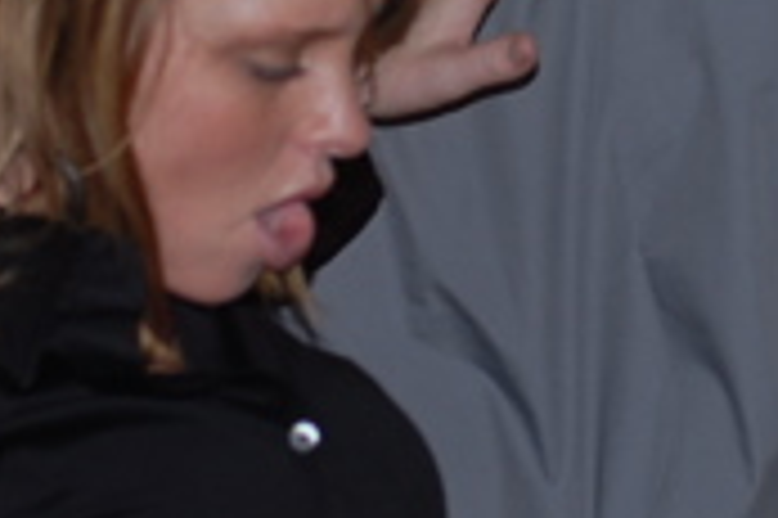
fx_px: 5253
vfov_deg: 5.6
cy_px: 56
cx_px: 688
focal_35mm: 243
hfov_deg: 8.4
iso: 100
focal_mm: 35
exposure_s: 1/8
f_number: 2.8
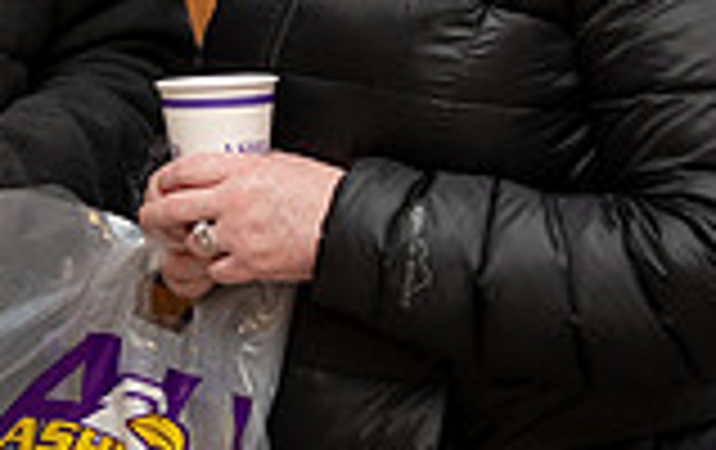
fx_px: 3264
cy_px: -11
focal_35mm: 167
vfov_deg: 7.9
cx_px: -171
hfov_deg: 12.2
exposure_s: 1/200
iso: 1250
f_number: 3.5
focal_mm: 45
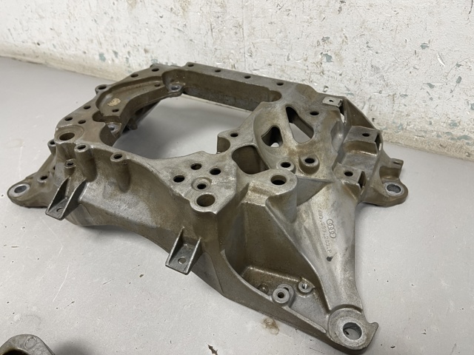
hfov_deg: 69.4
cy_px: 178
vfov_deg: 54.9
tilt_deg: -41.2
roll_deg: +5.8
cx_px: 237
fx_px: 342
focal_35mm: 25
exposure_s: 1/50
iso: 64
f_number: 1.6
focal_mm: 5.1
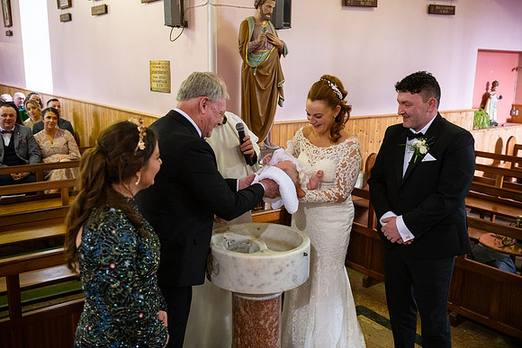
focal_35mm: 35
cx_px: 261
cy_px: 174
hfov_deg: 54.4
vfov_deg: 37.9
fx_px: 508
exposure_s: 1/160
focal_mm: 35
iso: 1250
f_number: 3.5
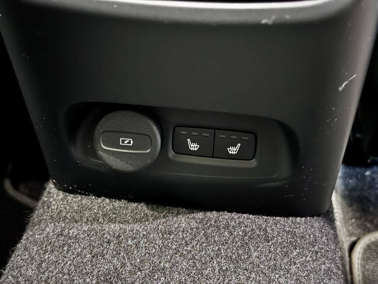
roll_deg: -0.4
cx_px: 189
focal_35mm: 48
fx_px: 524
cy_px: 142
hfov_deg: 39.7
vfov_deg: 30.3
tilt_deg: -40.2
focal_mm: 6.76
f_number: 1.78
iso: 1000
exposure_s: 1/2
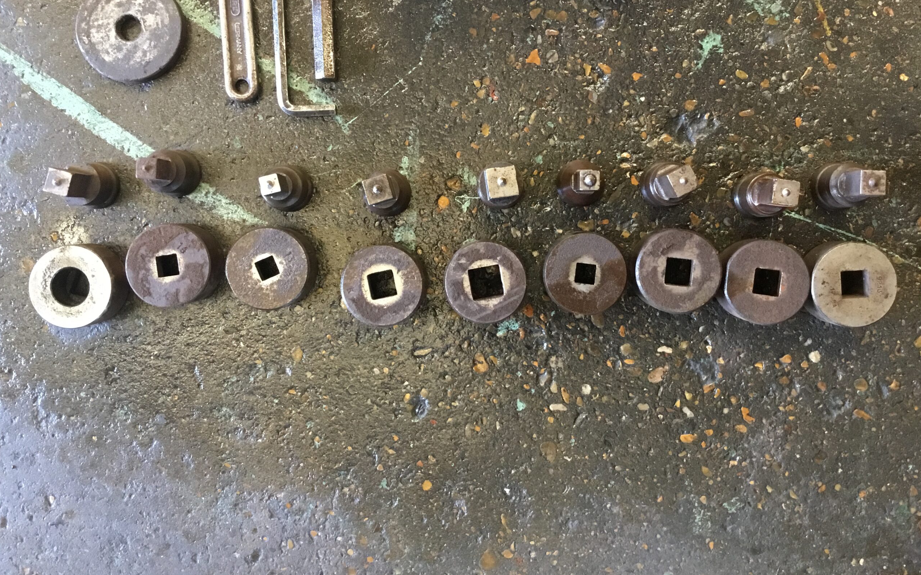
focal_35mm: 33
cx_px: 461
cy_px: 231
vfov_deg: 38.2
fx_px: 828
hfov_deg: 58.1
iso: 250
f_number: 2.4
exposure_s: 1/33
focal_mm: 3.3
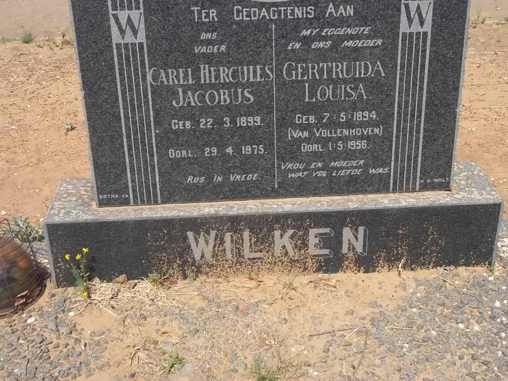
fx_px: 704
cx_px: 261
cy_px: 161
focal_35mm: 48
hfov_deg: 39.7
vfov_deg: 30.2
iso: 80
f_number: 6.3
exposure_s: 1/320
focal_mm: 7.1
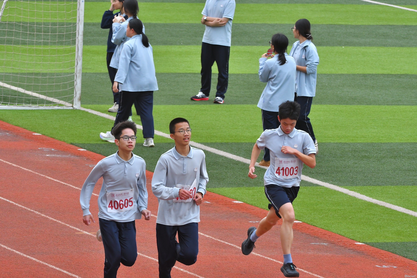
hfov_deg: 6.9
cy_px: 139
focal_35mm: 300
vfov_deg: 4.6
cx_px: 208
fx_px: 3475
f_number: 11
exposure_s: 1/500
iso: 1000
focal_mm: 200
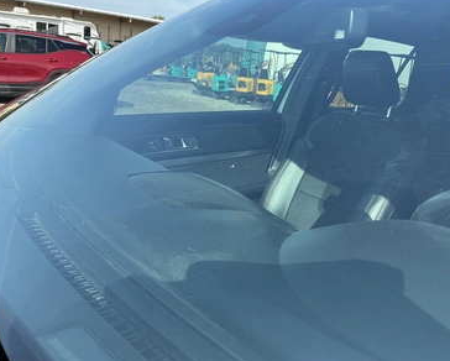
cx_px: 232
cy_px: 178
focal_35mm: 30
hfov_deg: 58.7
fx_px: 400
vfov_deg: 48.6
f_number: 1.8
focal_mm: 3
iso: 25
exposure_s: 1/540
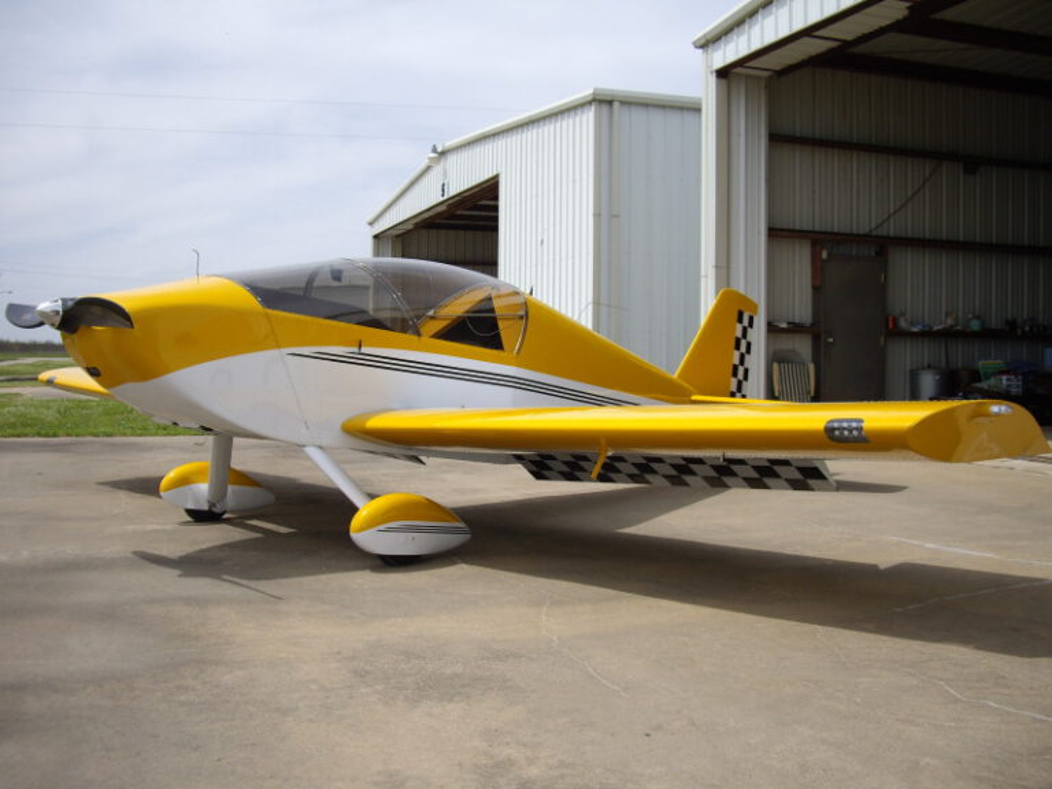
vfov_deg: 37.7
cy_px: 394
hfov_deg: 49.0
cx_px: 526
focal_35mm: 38
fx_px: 1155
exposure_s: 1/250
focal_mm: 7.9
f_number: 8
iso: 100
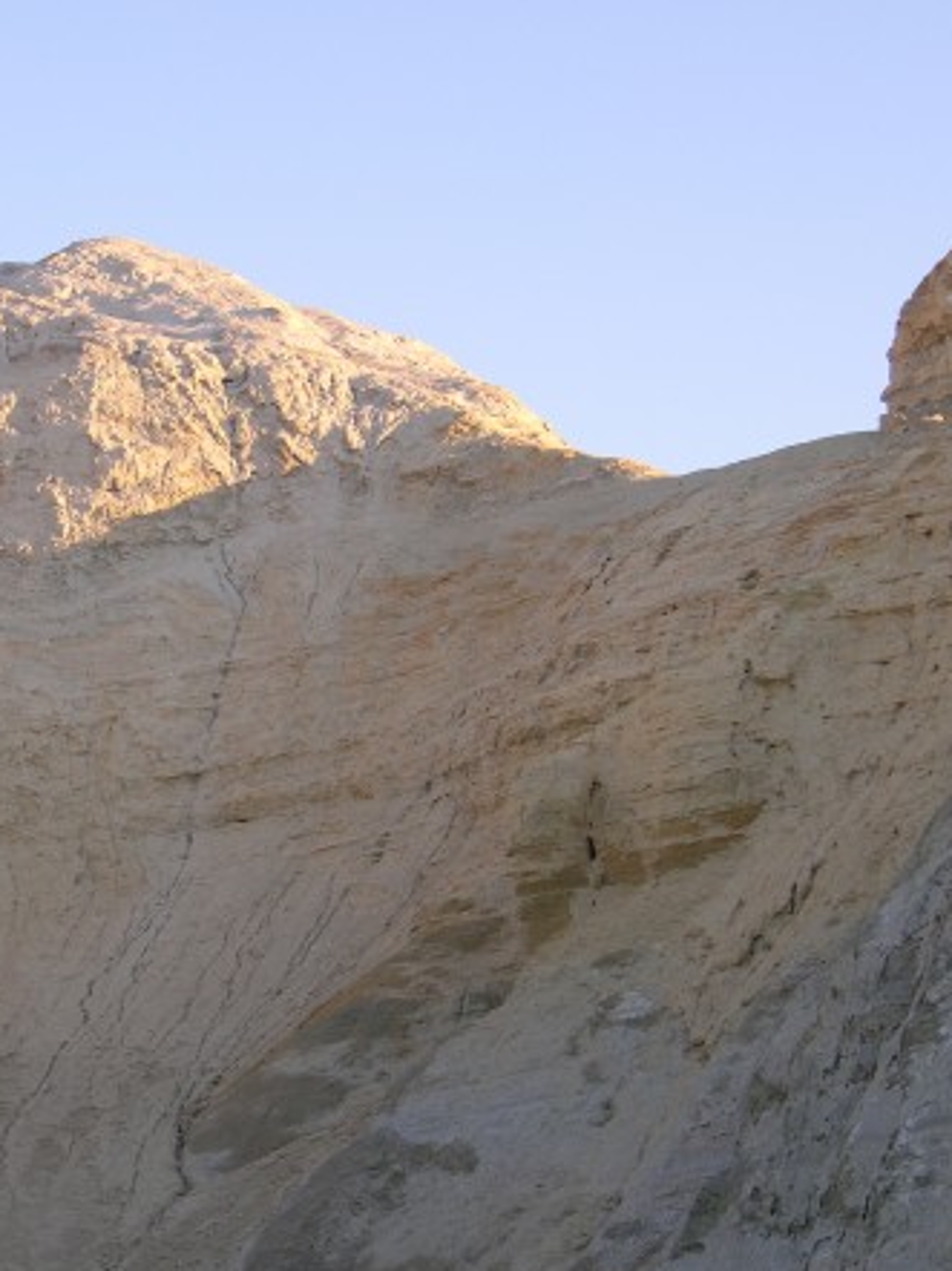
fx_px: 5616
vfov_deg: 12.9
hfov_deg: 9.7
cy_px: 937
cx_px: 311
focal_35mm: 153
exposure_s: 1/108
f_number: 3.5
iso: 50
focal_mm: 22.3
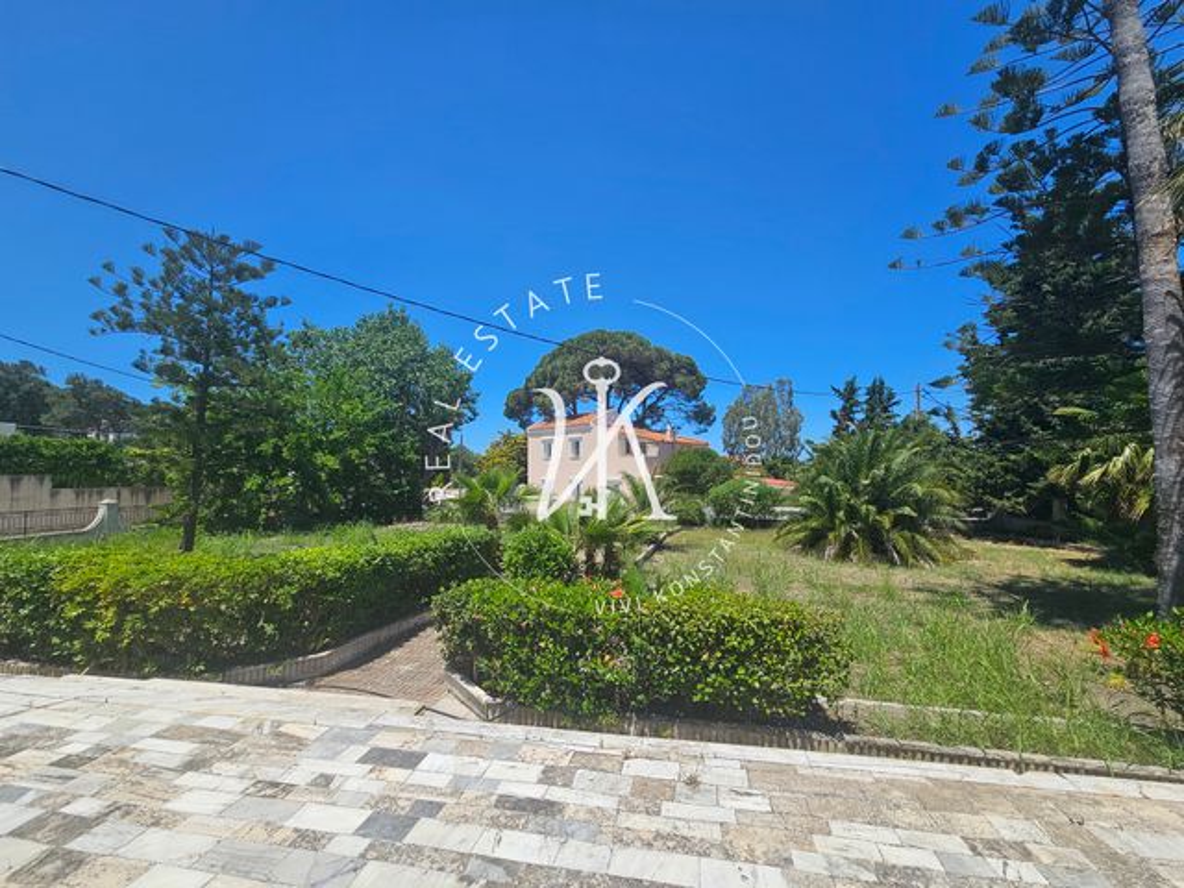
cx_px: 592
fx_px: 445
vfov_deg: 89.9
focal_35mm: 13
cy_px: 444
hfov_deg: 106.2
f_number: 2.2
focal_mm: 2.2
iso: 50
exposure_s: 1/3345
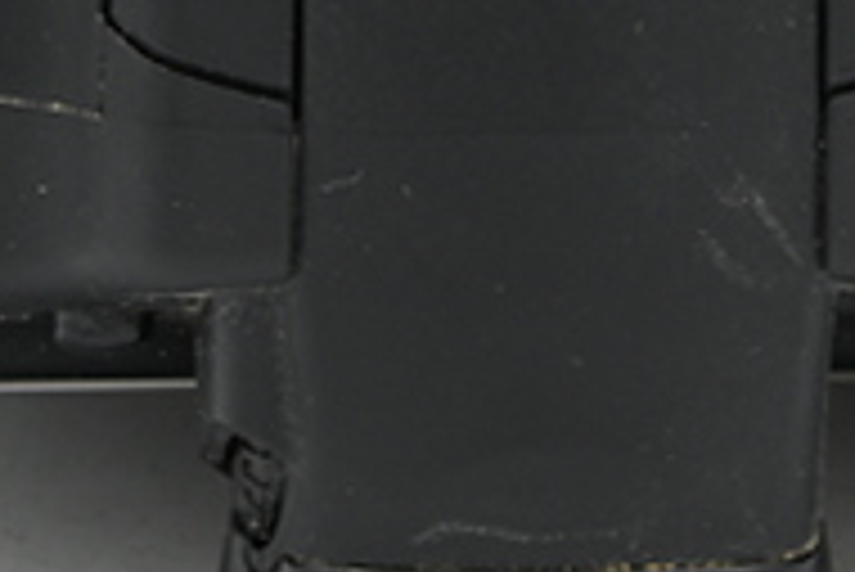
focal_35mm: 382
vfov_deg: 3.6
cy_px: -525
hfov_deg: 5.4
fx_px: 9079
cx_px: 436
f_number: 14
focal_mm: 75
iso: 100
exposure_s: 1/13
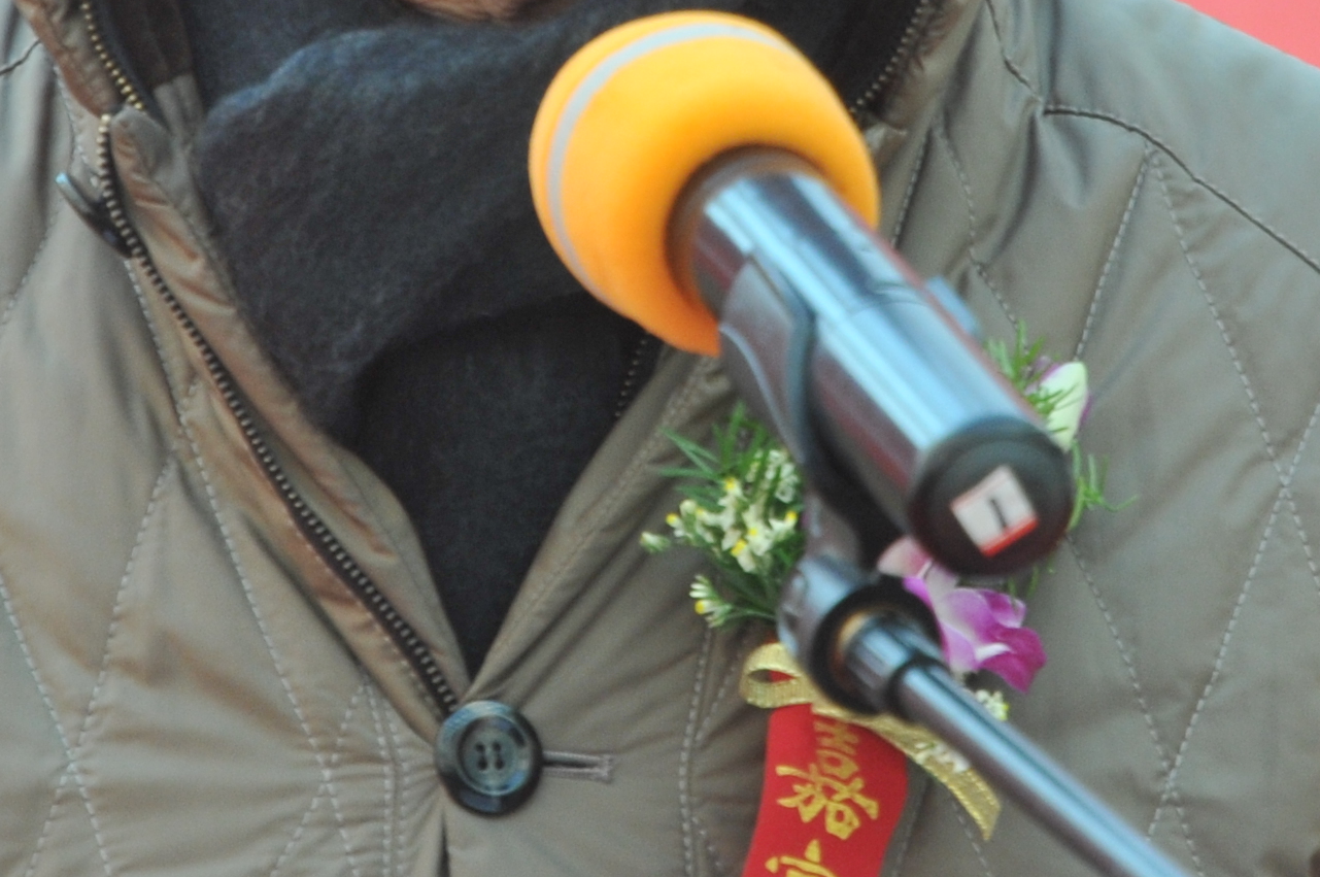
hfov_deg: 4.8
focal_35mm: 427
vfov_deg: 3.2
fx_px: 15627
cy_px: -30
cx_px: 602
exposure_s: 1/60
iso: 320
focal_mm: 85
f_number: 5.6
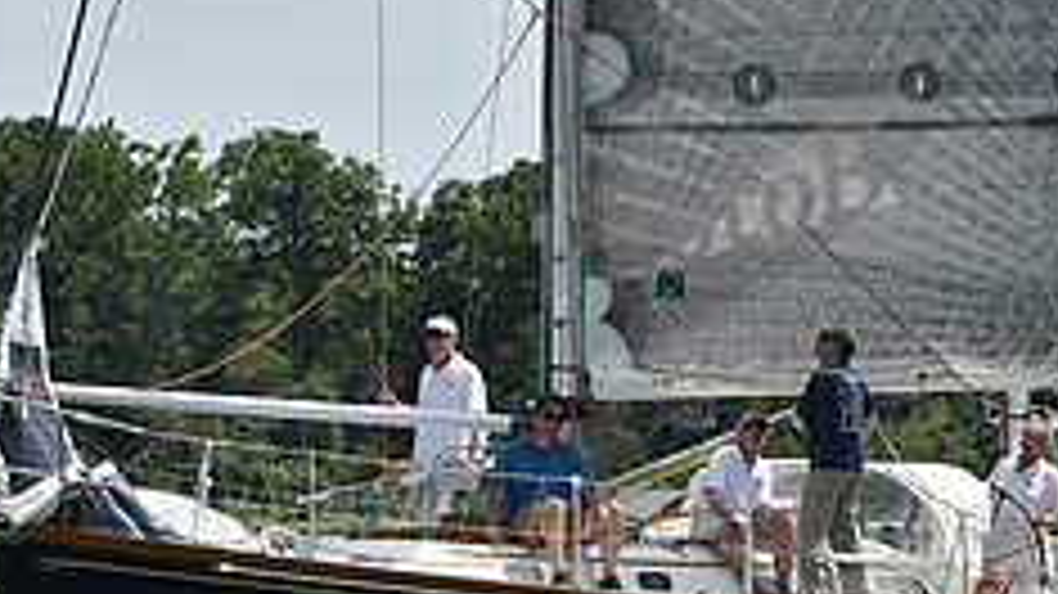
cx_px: 302
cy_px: 479
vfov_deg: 6.7
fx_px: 5076
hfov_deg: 11.9
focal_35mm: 181
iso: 320
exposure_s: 1/3200
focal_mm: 70
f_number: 5.6
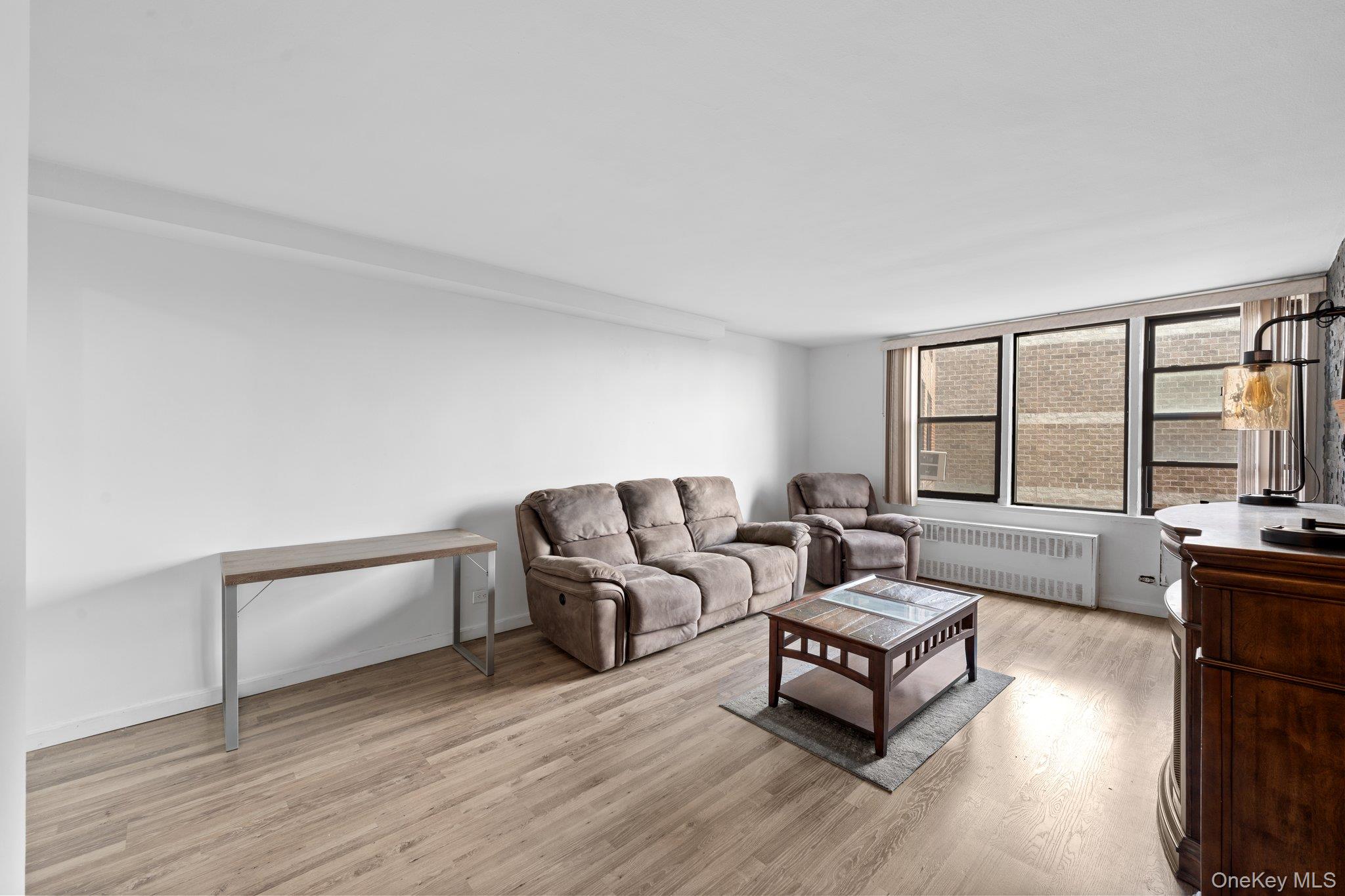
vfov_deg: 81.2
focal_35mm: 14
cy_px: 448
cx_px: 672
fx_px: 523
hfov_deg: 104.3
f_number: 9
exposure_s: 1/1.25
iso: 200
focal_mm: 14
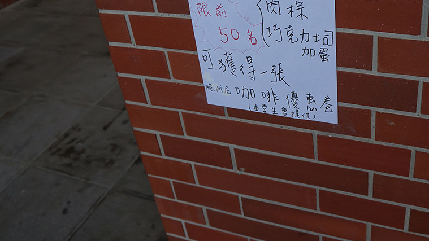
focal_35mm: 40
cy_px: 53
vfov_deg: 29.3
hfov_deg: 50.3
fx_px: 452
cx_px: 270
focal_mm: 19
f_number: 5
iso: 200
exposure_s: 1/250
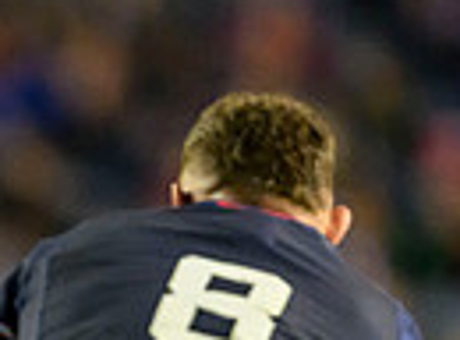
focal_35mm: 2049
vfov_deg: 0.7
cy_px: 706
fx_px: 27078
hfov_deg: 1.0
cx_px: -267
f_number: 2.8
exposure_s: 1/1250
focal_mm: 400
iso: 8000
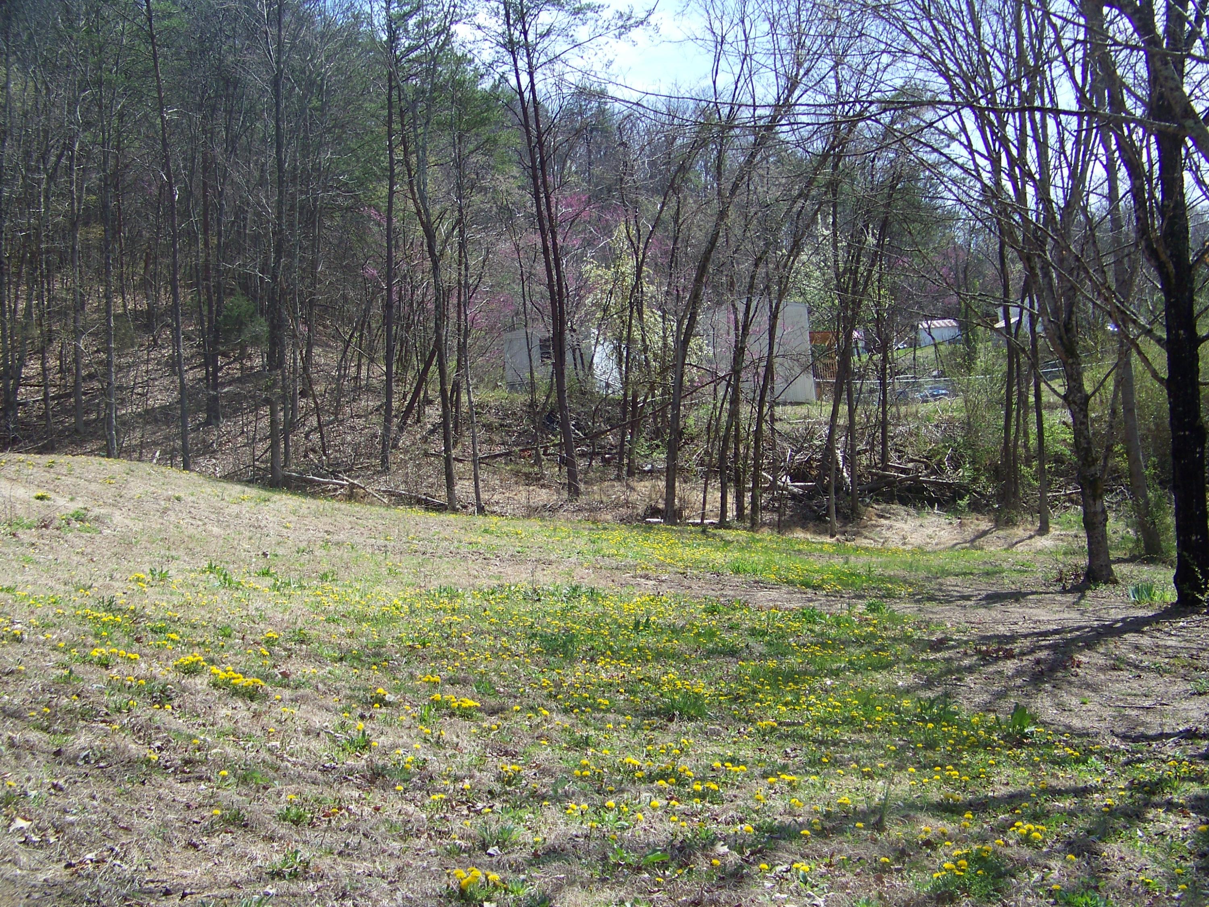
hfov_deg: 43.9
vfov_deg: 33.6
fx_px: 1502
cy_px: 454
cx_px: 604
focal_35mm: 43
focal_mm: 6.75
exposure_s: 1/500
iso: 64
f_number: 2.8
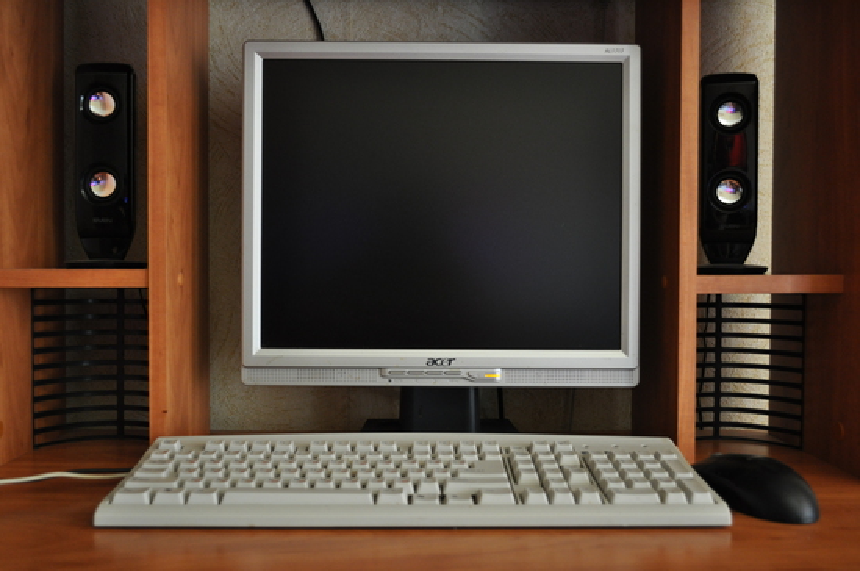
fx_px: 787
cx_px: 430
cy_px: 286
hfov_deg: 57.3
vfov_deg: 39.9
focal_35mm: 33
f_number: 4
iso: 800
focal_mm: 22
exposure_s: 1/30
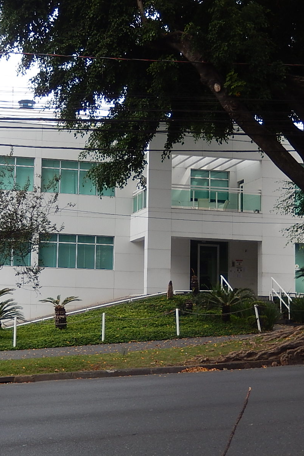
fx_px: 722
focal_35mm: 57
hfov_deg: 23.6
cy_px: 228
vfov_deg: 35.1
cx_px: 90
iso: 125
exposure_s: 1/250
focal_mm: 7.3
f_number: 4.2
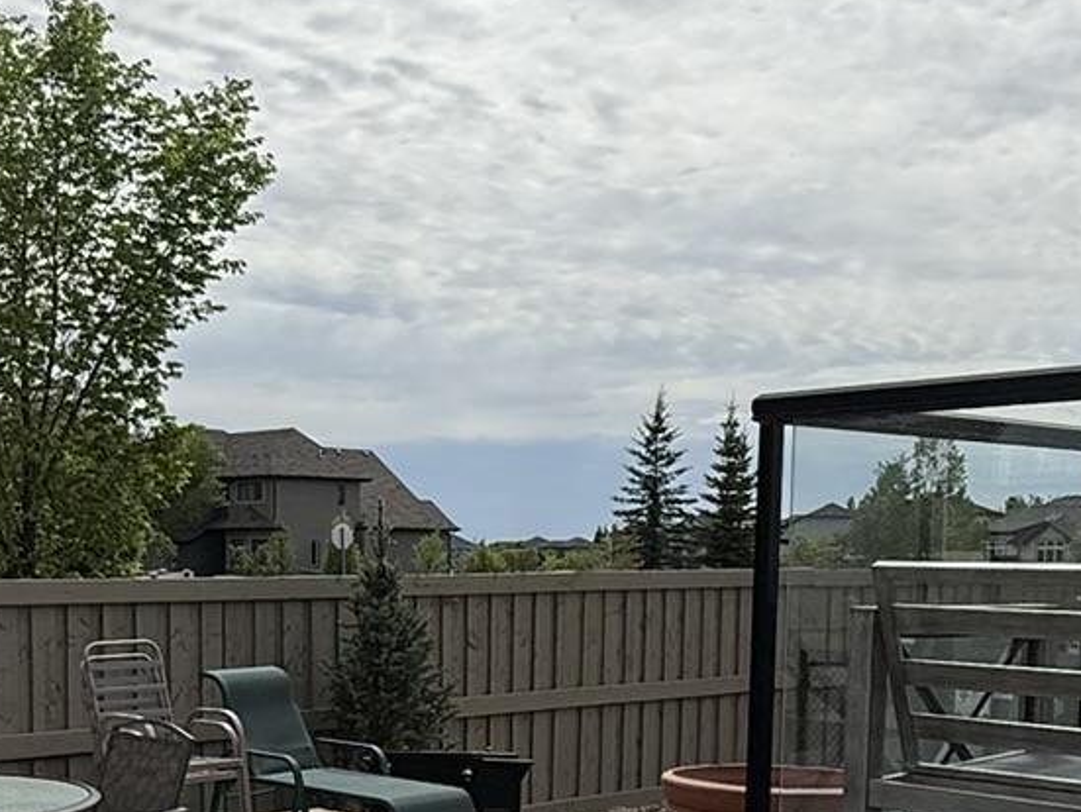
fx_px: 1625
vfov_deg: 27.3
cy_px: 696
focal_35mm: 52
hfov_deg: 36.2
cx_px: 316
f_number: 2.2
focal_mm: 2.22
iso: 50
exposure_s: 1/5155
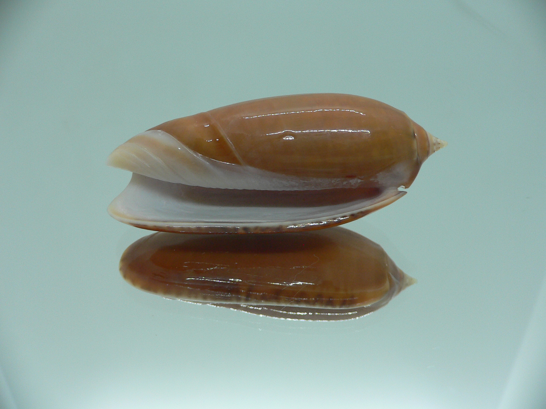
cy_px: 204
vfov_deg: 40.7
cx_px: 273
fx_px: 552
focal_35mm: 35
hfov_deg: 52.6
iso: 100
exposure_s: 1/60
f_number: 2.8
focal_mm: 4.6
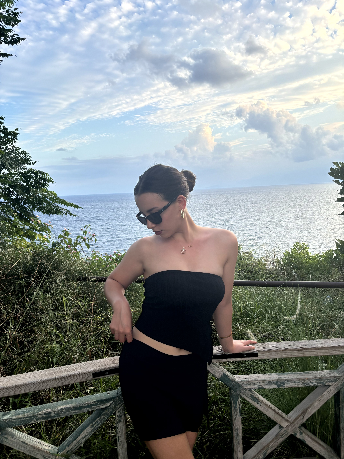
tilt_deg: -6.8
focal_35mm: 26
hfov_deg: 53.1
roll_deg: +1.8
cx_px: 172
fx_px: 345
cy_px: 230
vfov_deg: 67.3
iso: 50
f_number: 1.6
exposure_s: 1/493
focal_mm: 5.96
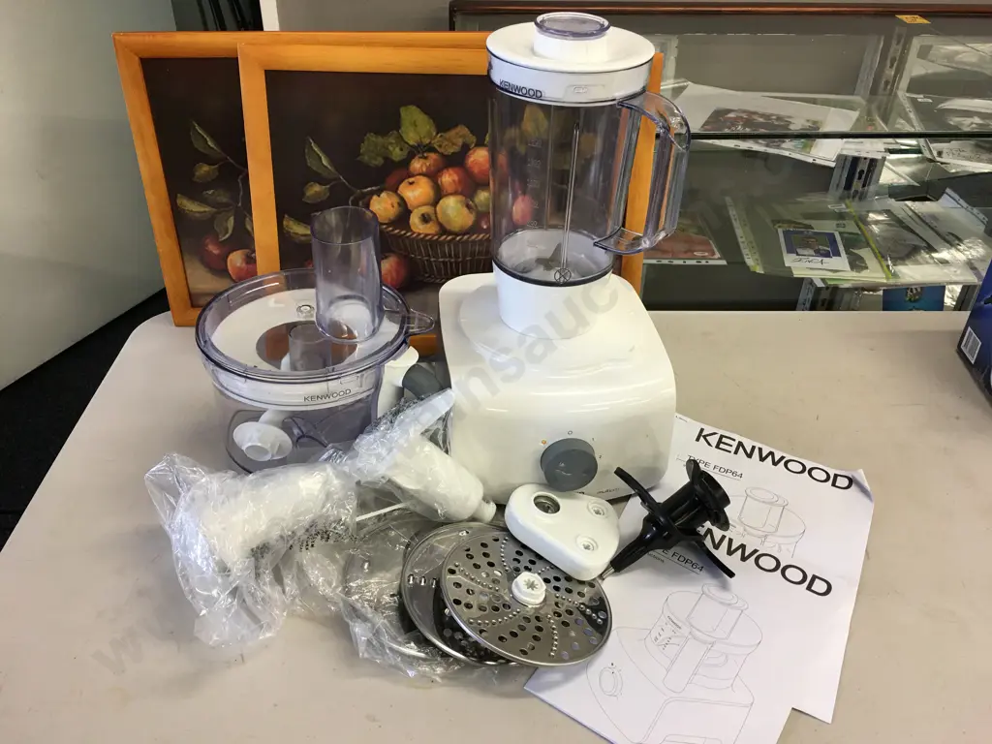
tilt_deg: -34.4
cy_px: 372
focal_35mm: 29
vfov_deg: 48.2
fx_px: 831
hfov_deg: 61.7
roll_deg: -1.2
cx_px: 496
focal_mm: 4.15
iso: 50
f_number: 2.2
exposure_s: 1/33
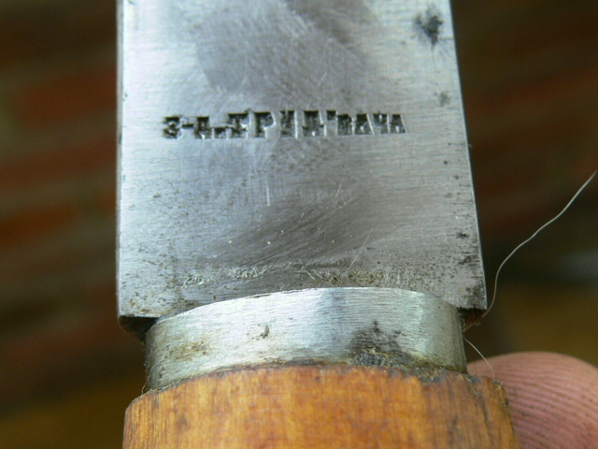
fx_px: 605
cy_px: 224
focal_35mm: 35
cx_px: 299
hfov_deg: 52.6
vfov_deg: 40.7
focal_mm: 7.4
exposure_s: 1/80
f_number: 4
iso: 80
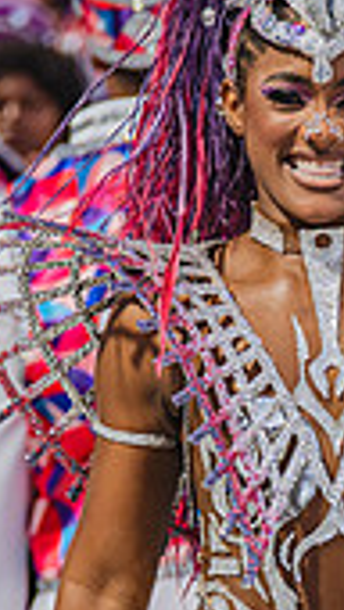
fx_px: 9410
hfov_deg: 2.1
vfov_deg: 3.7
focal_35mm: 582
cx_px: 310
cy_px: 391
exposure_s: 1/250
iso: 800
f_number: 5.6
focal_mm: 210
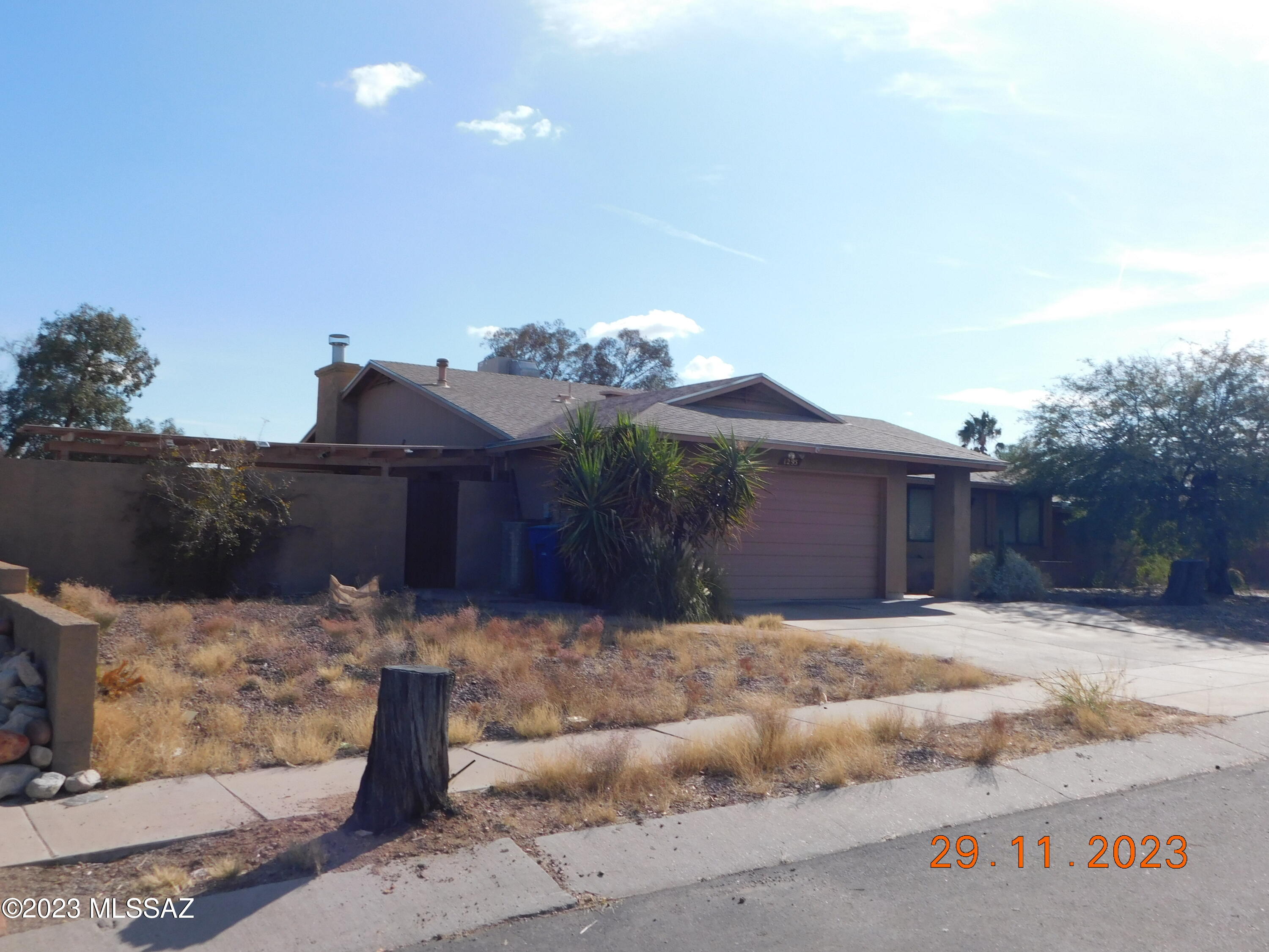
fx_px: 1100
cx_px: 634
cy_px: 476
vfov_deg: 46.8
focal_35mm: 30
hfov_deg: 60.0
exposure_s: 1/500
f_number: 6.4
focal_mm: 5.3
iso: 125
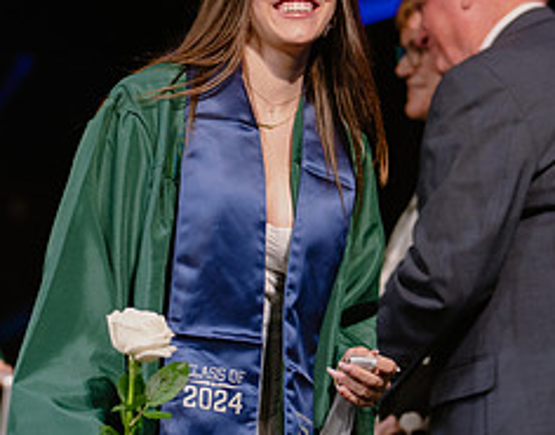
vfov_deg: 10.0
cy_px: 209
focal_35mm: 153
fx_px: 2494
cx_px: 224
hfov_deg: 12.7
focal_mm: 50
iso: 640
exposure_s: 1/320
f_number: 1.2
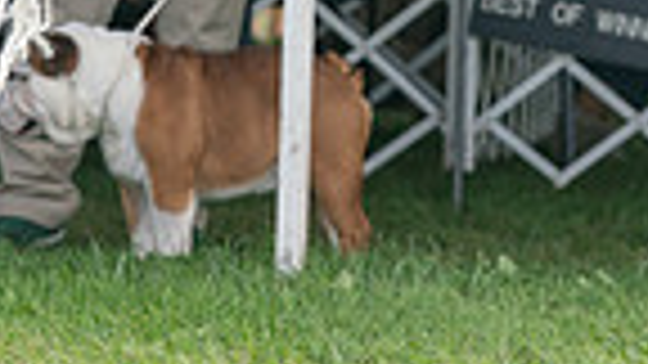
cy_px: -85
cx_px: 814
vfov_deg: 2.5
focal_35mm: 484
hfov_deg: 4.4
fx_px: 8316
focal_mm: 115
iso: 400
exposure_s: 1/2000
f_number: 3.5
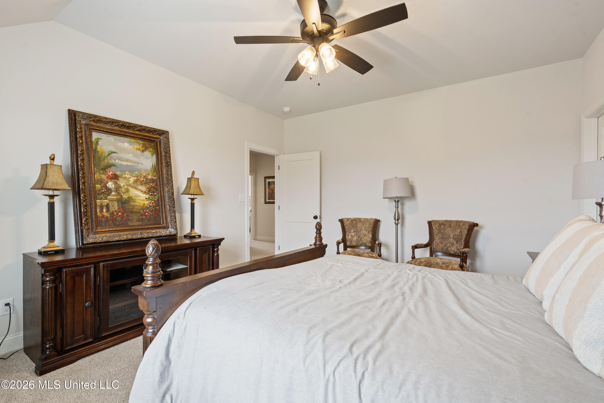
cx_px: 302
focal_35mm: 16
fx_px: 268
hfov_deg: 96.7
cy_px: 202
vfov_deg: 73.7
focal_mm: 16
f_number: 9
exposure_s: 1/6
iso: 800
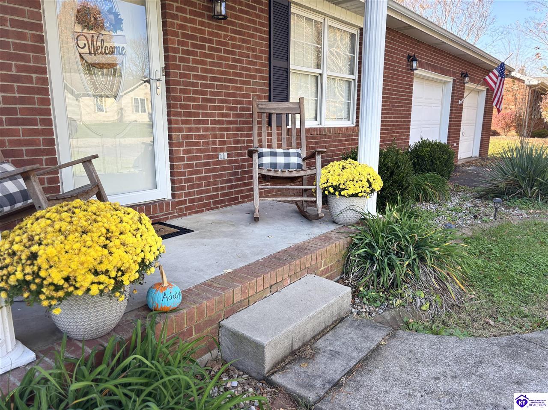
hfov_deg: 67.3
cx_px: 274
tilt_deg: -11.8
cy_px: 205
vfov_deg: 53.0
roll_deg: -1.2
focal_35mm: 26
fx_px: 411
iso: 50
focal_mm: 5.96
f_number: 1.6
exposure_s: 1/361
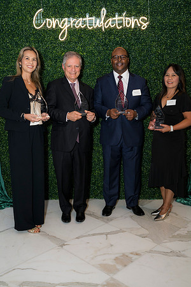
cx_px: 96
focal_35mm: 35
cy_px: 144
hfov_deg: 37.9
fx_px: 279
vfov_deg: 54.4
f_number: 5
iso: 400
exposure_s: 1/160
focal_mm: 35
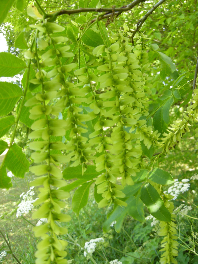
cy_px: 132
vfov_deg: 52.6
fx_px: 267
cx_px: 99
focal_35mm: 35
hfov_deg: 40.7
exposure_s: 1/51
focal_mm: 7.5
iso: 64
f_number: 3
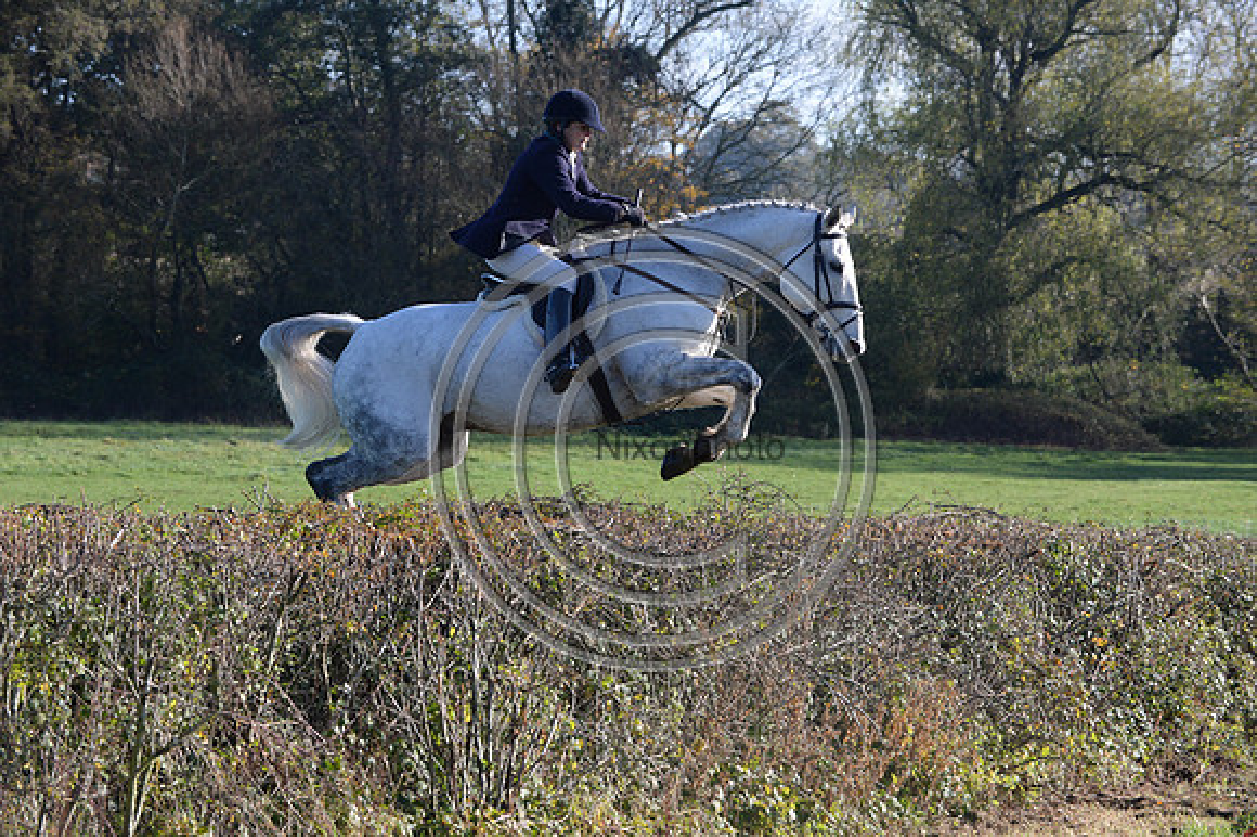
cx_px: 628
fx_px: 4187
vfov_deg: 11.4
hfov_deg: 17.1
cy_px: 418
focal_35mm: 120
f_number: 5.6
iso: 1000
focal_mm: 120
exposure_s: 1/1250
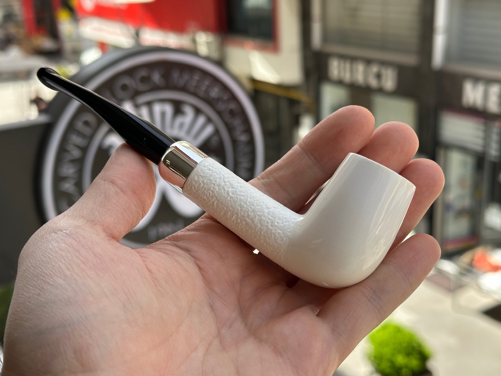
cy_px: 188
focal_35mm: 48
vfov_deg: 30.3
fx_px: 695
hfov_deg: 39.7
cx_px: 250
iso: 64
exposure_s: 1/719
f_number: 1.78
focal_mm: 6.86
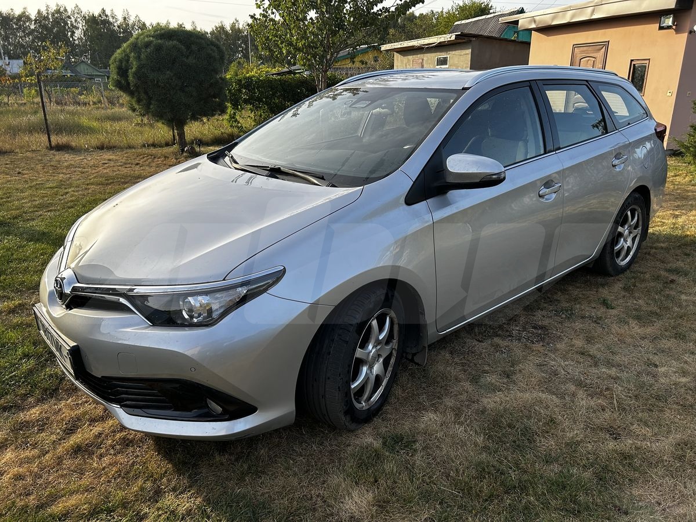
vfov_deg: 53.1
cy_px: 261
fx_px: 523
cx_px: 348
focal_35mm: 26
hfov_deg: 67.3
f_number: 1.5
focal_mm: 5.7
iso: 50
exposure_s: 1/982
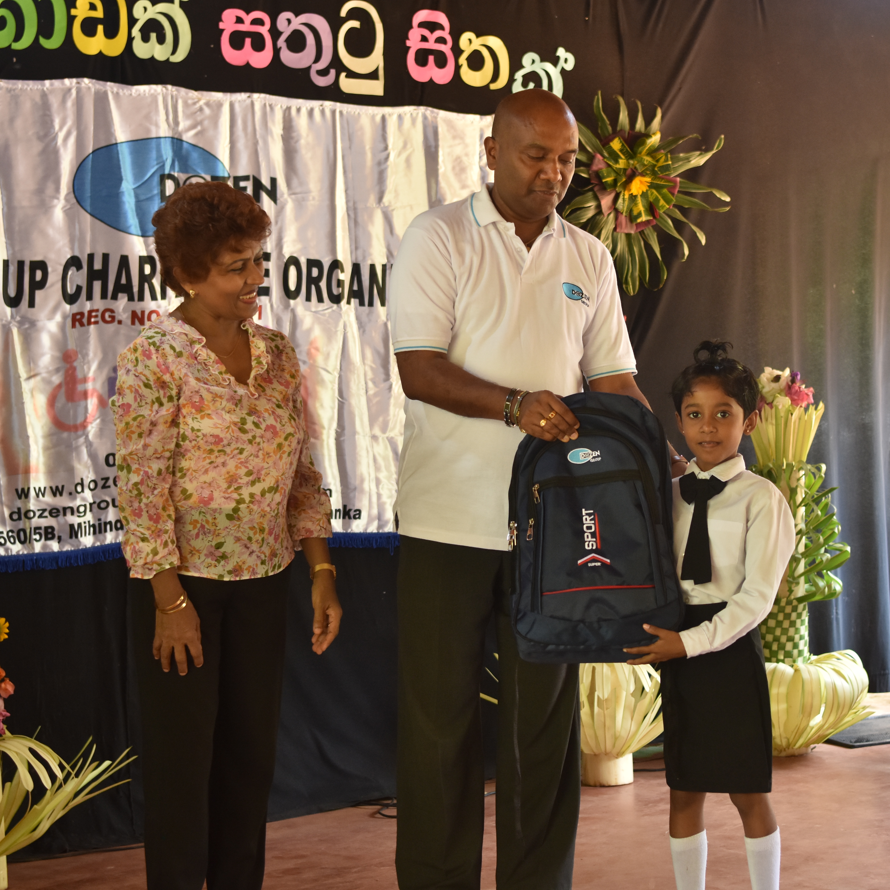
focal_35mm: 69
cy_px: 445
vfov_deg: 25.0
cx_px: 537
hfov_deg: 25.0
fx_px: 2007
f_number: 2.8
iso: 640
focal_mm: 36
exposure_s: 1/160
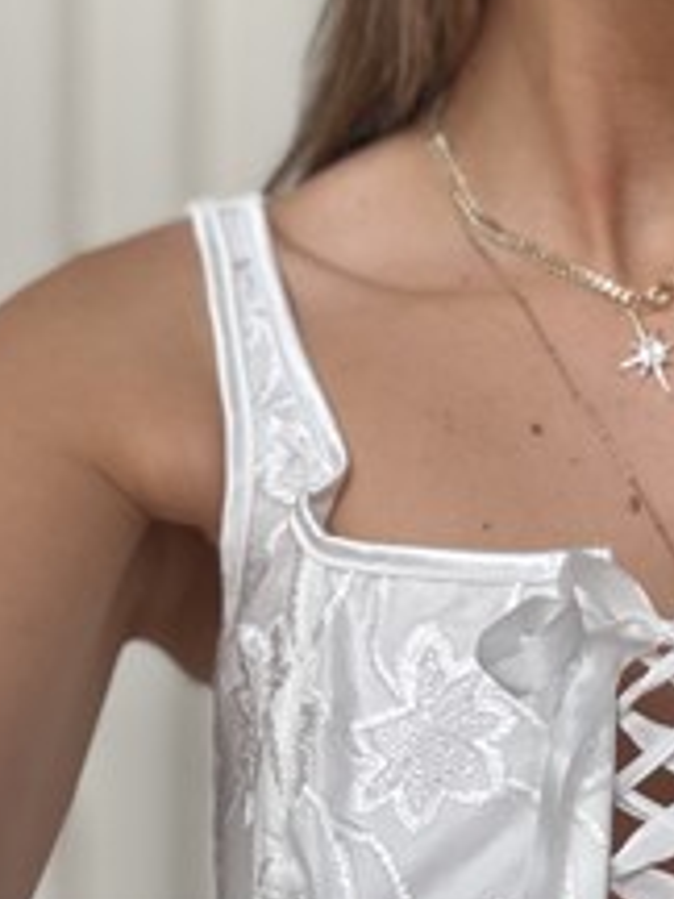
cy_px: -198
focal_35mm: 74
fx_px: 1921
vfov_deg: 23.8
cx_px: 716
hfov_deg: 19.2
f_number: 1.9
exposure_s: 1/699
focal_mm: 2.71
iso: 32
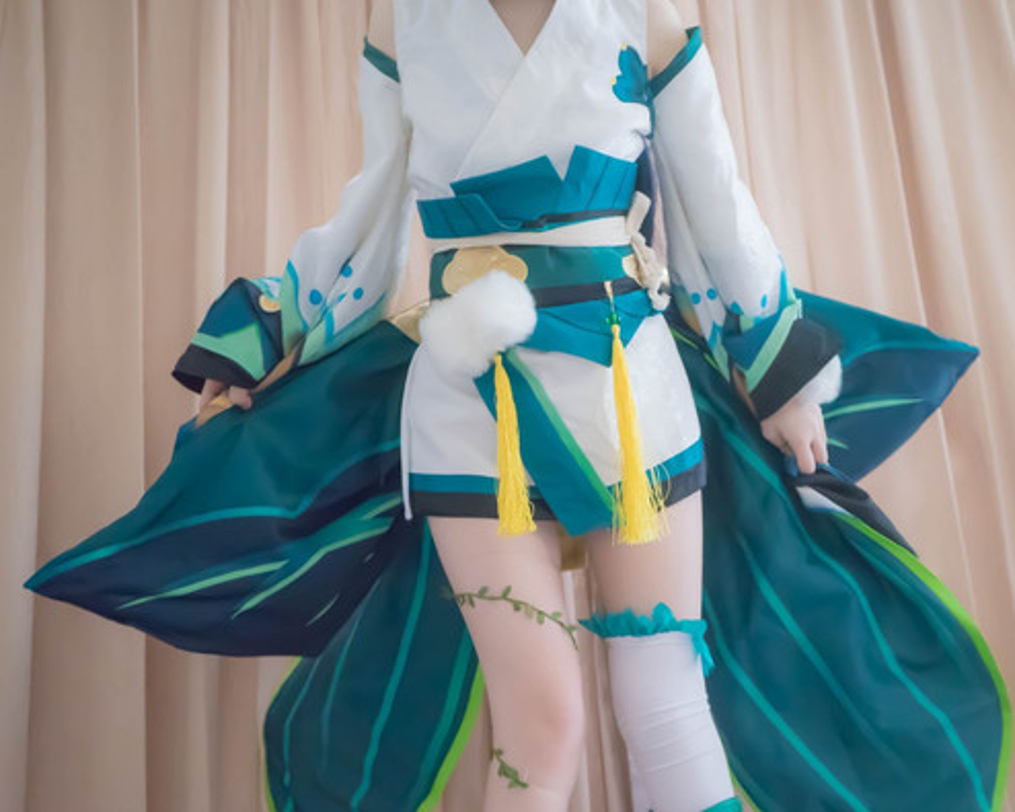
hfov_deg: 41.0
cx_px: 596
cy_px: 398
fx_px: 1352
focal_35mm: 45
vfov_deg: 33.4
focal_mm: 37
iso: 5000
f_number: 4
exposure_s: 1/160
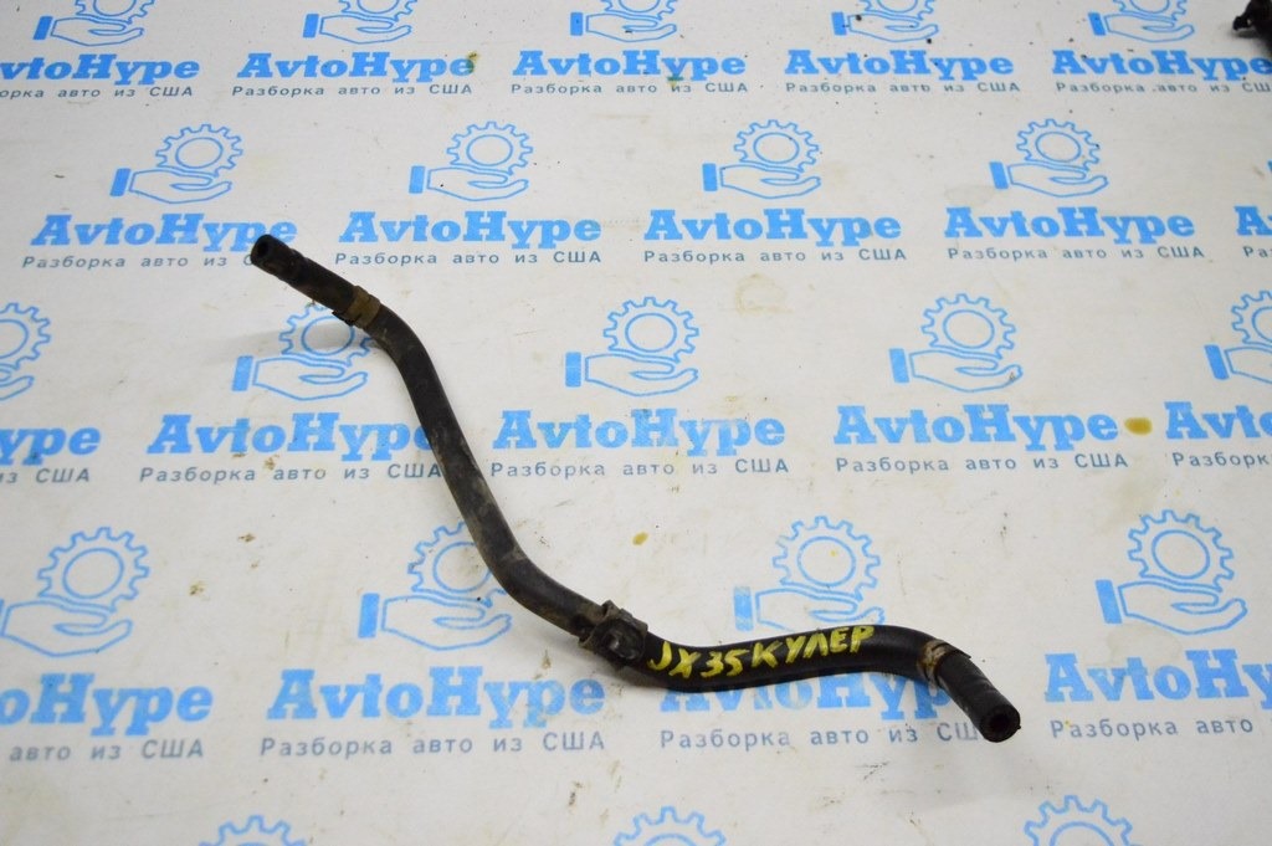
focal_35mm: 38
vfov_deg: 35.4
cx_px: 636
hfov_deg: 51.3
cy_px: 423
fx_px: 1324
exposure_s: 1/1000
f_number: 4
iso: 6400
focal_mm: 25
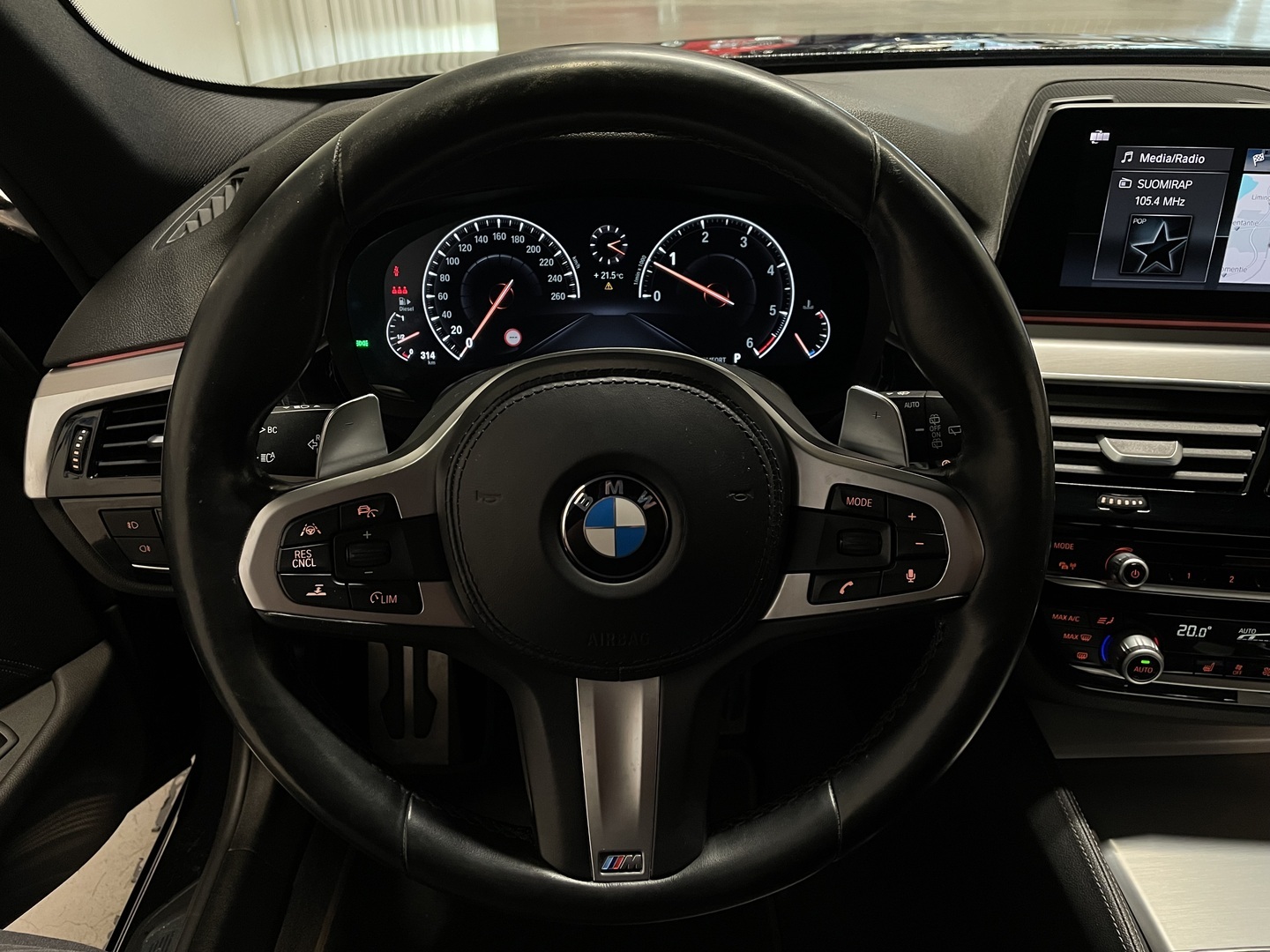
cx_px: 635
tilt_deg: -31.7
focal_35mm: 26
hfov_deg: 67.3
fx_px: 954
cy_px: 476
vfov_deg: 53.1
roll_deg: +1.1
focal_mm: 4.2
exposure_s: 1/50
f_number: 1.6
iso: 400
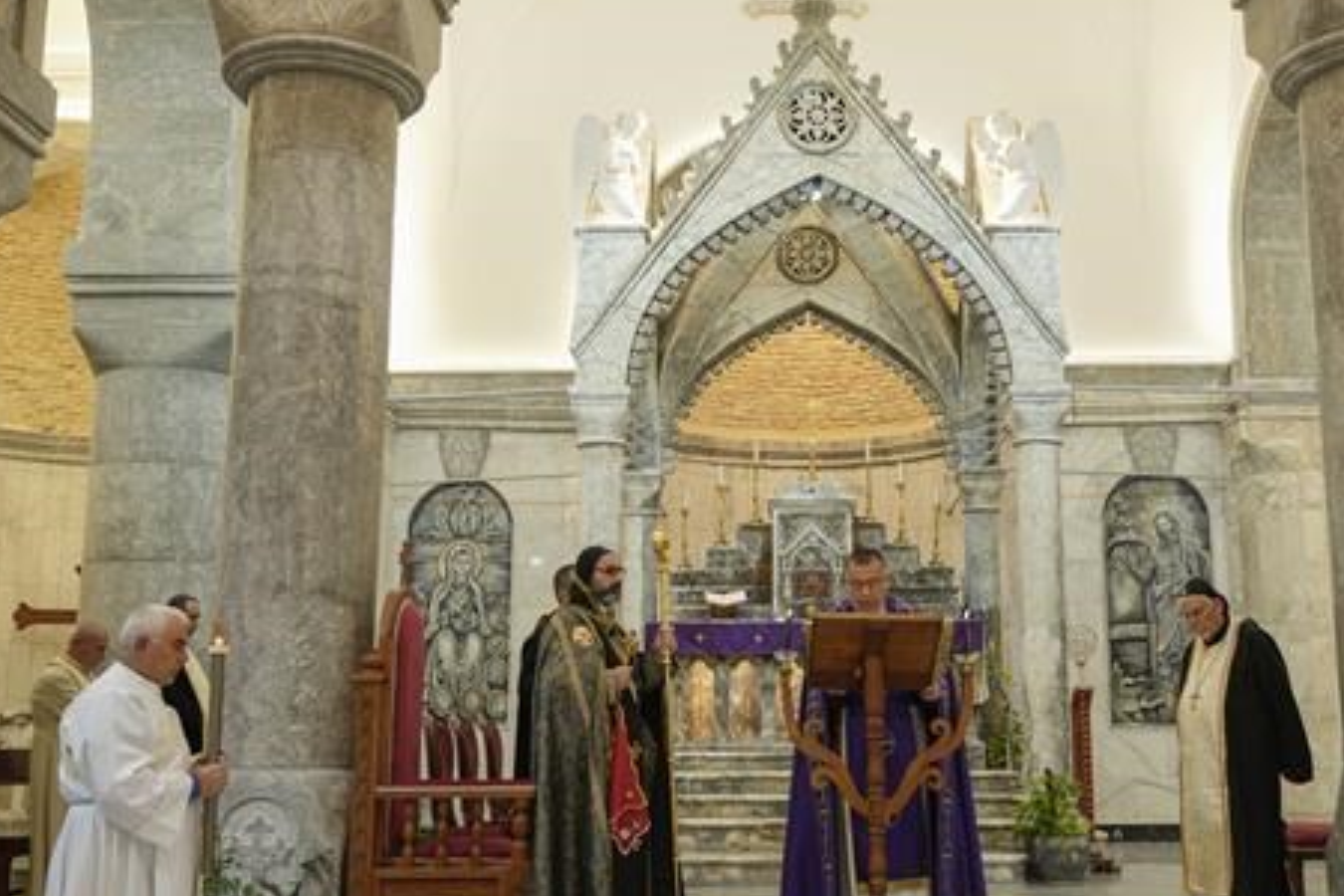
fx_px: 1456
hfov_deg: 49.3
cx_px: 788
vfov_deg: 34.2
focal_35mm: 39
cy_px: 476
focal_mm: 27
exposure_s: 1/160
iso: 640
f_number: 2.8
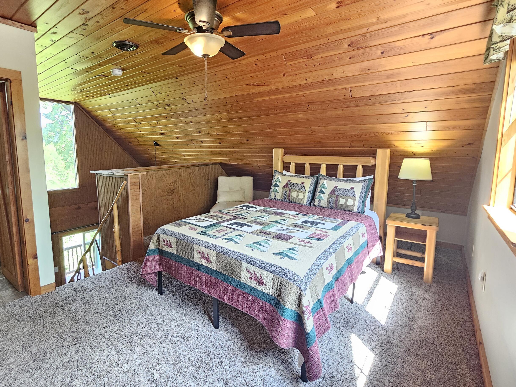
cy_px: 183
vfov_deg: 78.0
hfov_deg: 94.3
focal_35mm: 16
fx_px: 238
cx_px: 240
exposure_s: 1/60
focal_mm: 2.2
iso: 400
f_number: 2.2
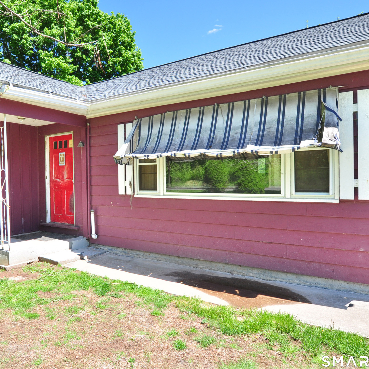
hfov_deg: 60.1
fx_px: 309
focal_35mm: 26
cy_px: 181
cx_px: 121
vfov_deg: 61.6
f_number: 8
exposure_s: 1/80
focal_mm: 13
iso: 250
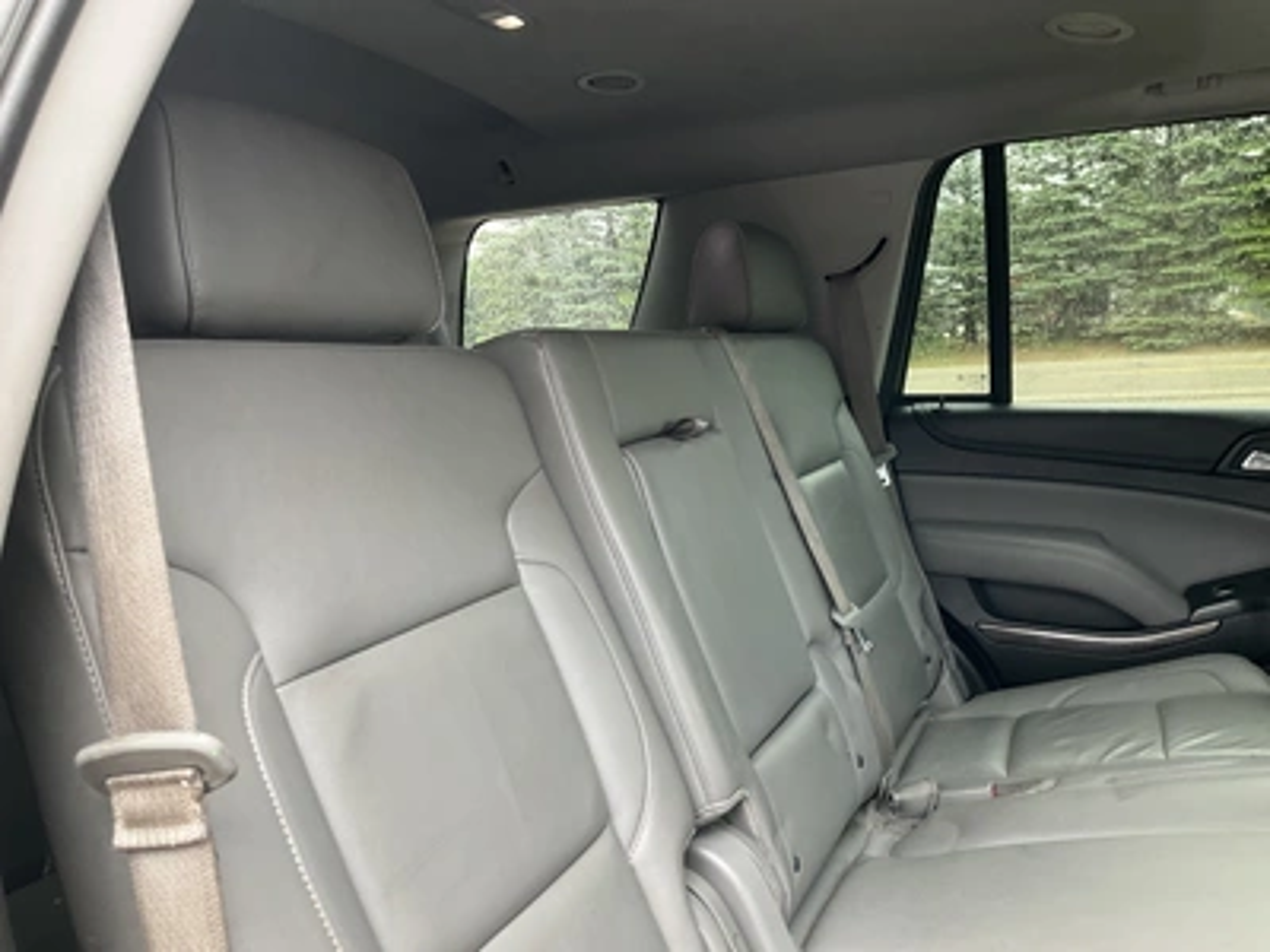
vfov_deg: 48.2
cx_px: 635
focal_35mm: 29
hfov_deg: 61.7
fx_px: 1064
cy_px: 476
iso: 64
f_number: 1.8
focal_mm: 3
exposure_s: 1/62
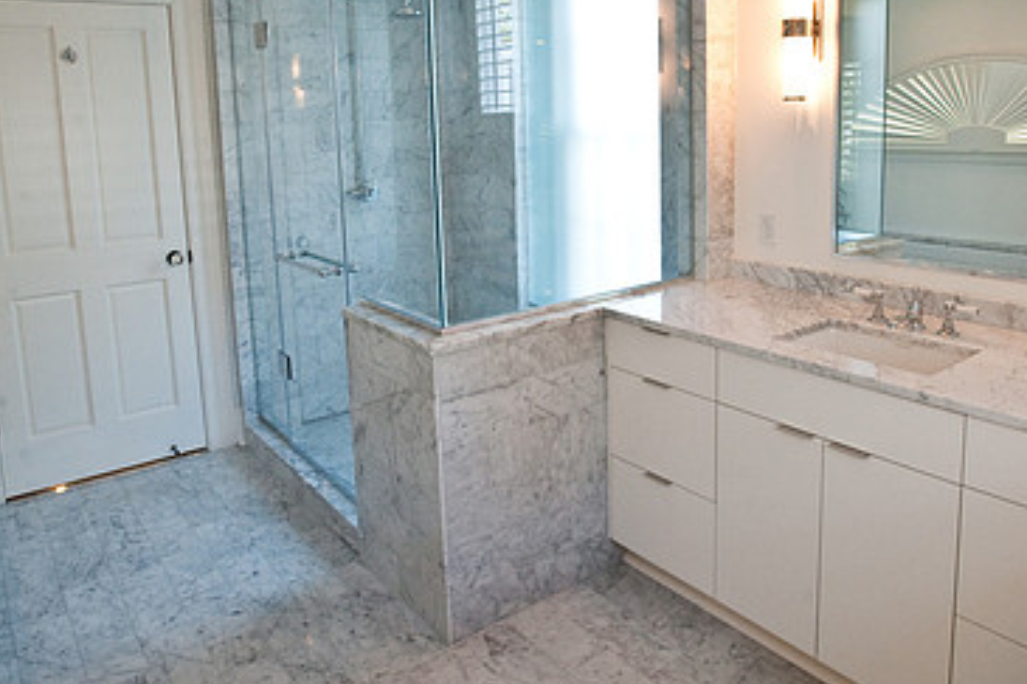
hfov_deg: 67.4
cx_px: 543
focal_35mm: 27
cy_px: 214
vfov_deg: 46.9
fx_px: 770
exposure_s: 1/50
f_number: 8
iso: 2000
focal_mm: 17
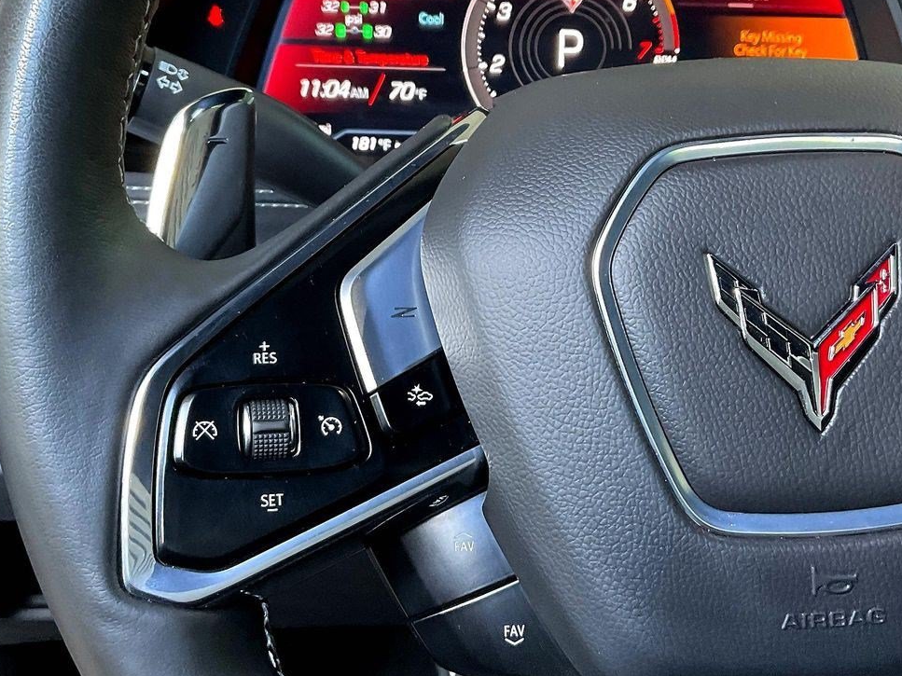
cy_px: 283
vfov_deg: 30.2
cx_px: 404
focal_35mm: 48
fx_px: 1251
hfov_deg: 39.6
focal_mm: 3
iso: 200
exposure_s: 1/60
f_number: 1.8
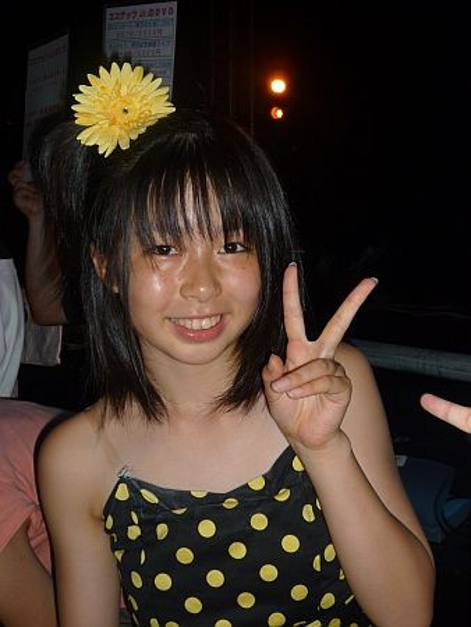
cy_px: 314
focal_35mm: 59
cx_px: 236
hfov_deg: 24.8
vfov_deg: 32.7
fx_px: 1069
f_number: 4.7
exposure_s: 1/40
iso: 100
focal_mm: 10.4
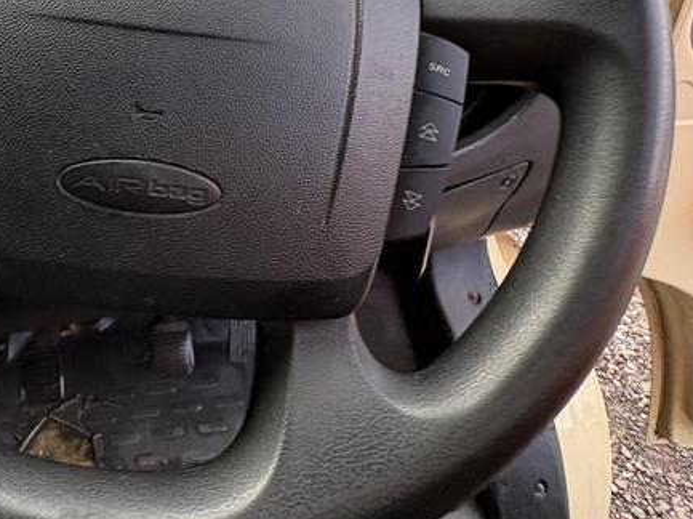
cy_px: 74
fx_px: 580
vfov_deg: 44.7
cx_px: 131
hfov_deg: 56.8
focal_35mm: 29
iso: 125
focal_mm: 2.22
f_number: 2.2
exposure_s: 1/134
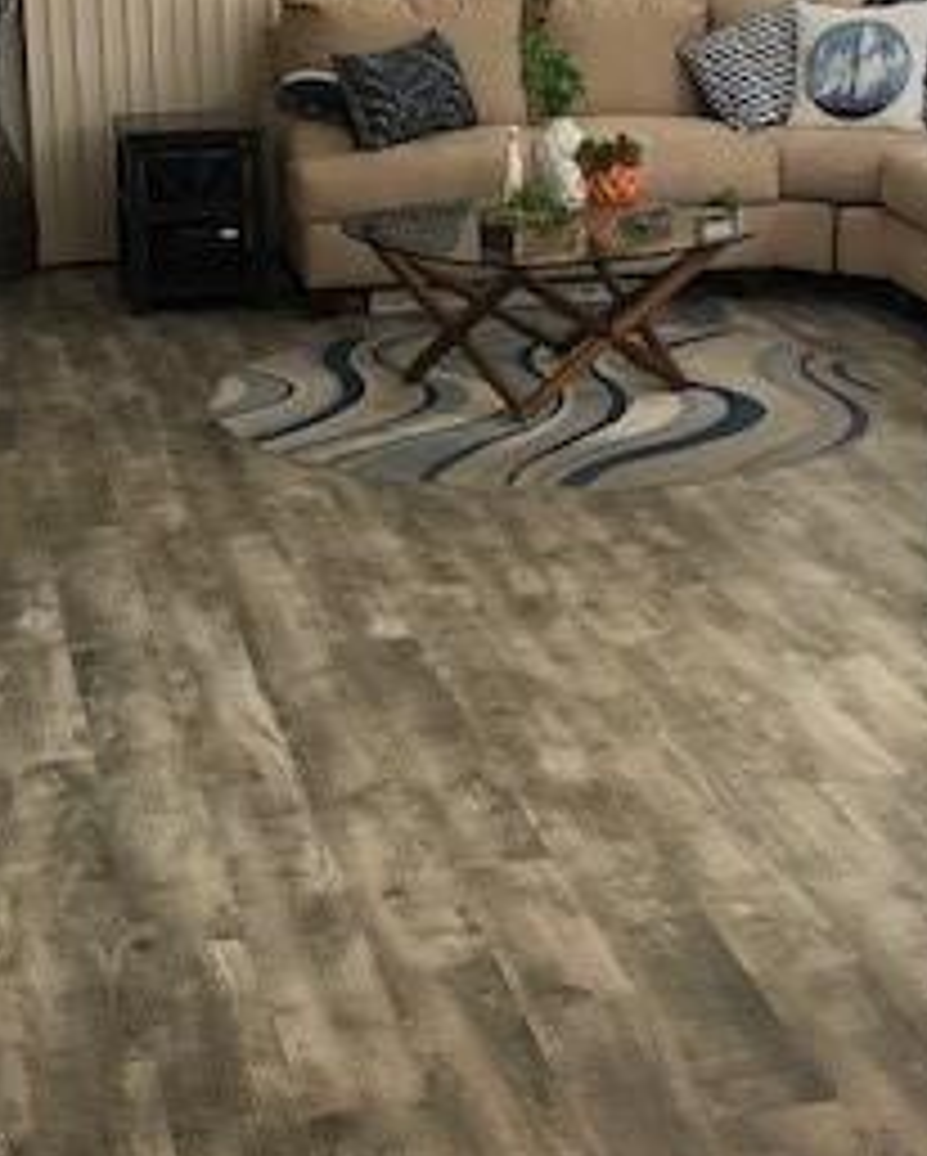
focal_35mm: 68
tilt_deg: -11.7
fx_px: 2329
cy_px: 342
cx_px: 454
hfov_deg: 22.5
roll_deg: +0.1
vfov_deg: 27.6
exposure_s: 1/9
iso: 100
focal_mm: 3.99
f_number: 1.8
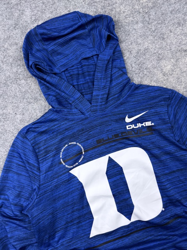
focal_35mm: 24
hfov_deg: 56.8
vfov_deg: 71.6
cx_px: 94
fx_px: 173
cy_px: 125
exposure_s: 1/122
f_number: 1.78
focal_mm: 6.76
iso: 50
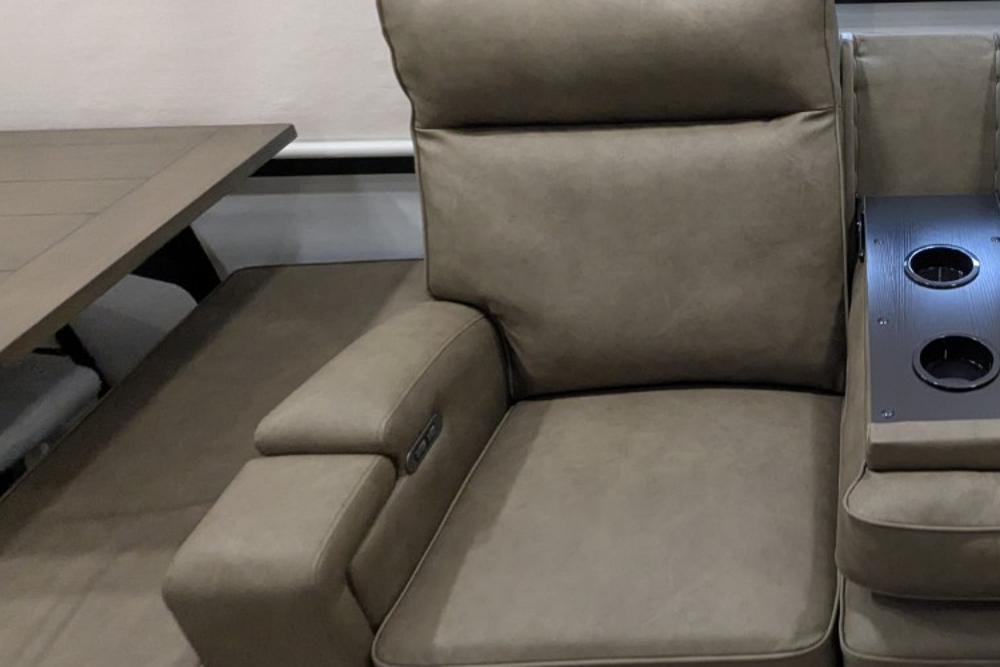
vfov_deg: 42.2
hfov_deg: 53.0
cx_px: 895
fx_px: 861
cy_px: 285
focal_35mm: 31
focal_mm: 2.35
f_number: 2.2
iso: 612
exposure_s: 1/71
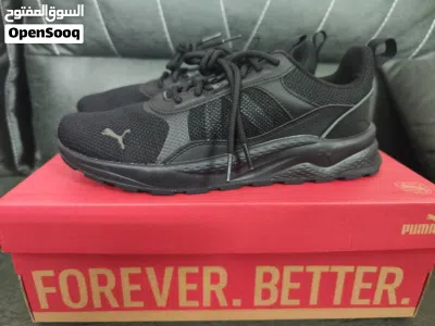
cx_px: 218
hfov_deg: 73.9
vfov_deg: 58.9
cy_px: 163
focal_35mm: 23
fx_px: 289
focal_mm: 7.01
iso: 2328
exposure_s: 1/60
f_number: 1.69
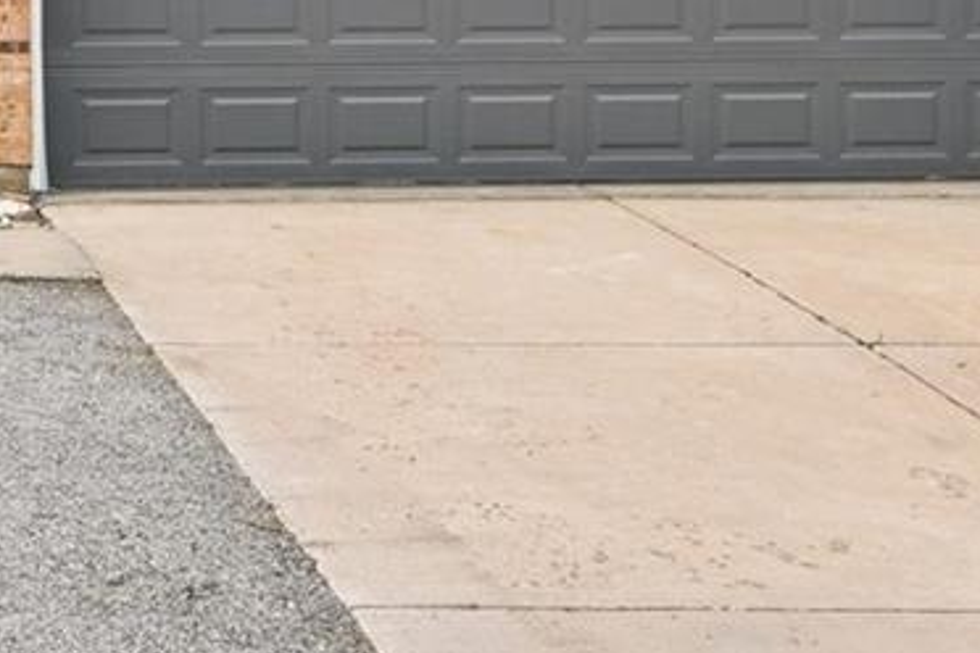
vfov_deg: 13.0
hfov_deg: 18.7
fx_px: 2753
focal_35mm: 101
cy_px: -242
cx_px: -298
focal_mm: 23.5
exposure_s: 1/80
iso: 64
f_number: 9
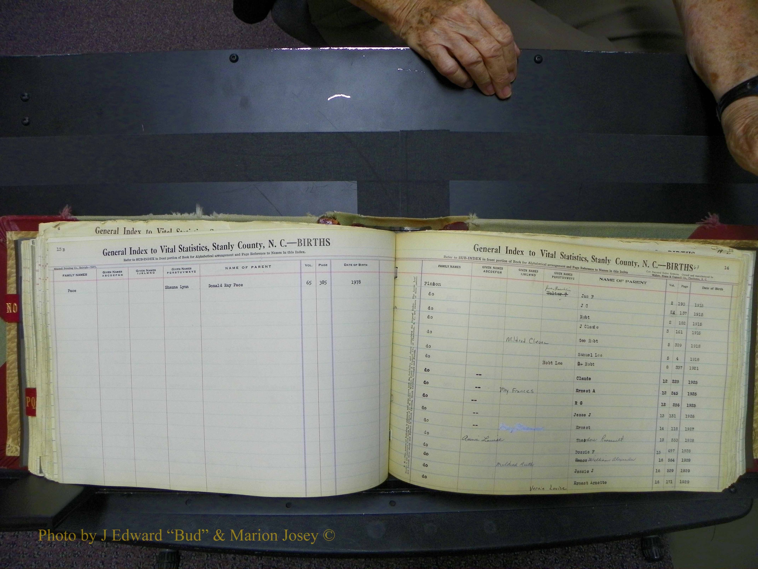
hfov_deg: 67.3
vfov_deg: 53.1
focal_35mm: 26
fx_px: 569
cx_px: 379
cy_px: 284
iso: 100
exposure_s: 1/30
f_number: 2.8
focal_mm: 4.6
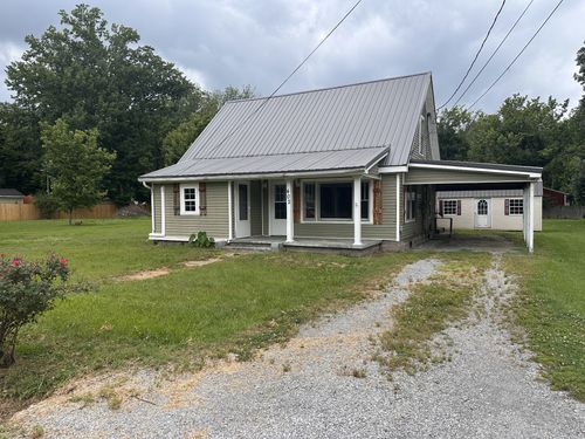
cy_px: 220
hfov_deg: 71.6
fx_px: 406
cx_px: 292
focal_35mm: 24
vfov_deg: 56.8
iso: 80
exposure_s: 1/1916
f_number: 1.78
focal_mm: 6.86
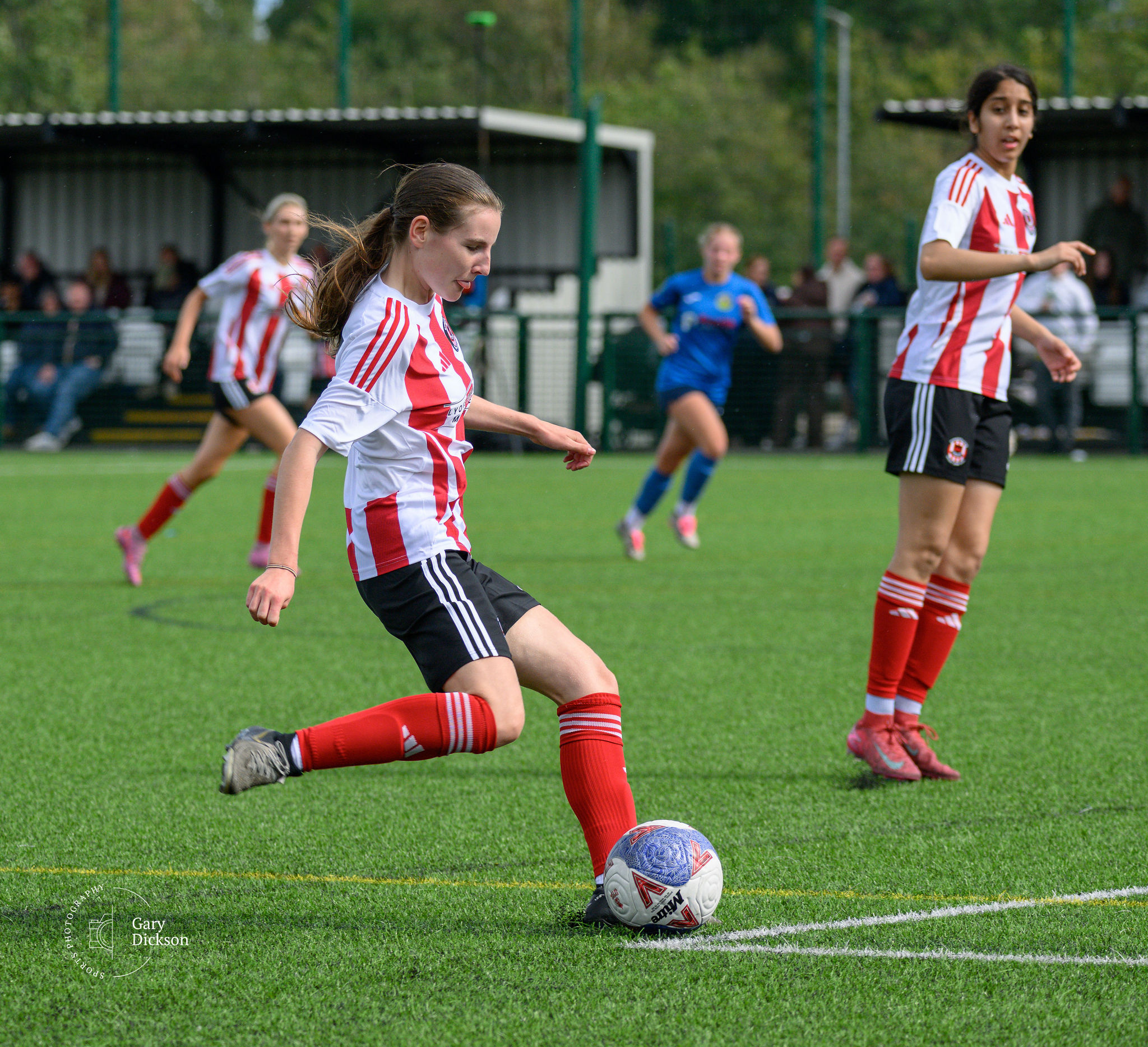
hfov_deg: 6.8
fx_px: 9619
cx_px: 486
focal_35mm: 268
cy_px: 340
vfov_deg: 6.2
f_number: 4.8
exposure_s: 1/1600
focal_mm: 155
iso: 400
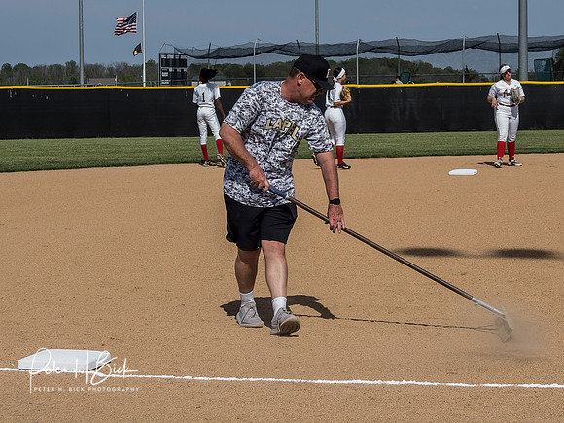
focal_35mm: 107
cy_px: 196
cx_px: 282
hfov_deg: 18.4
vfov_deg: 13.8
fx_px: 1745
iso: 160
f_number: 5.6
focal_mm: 31
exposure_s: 1/1250
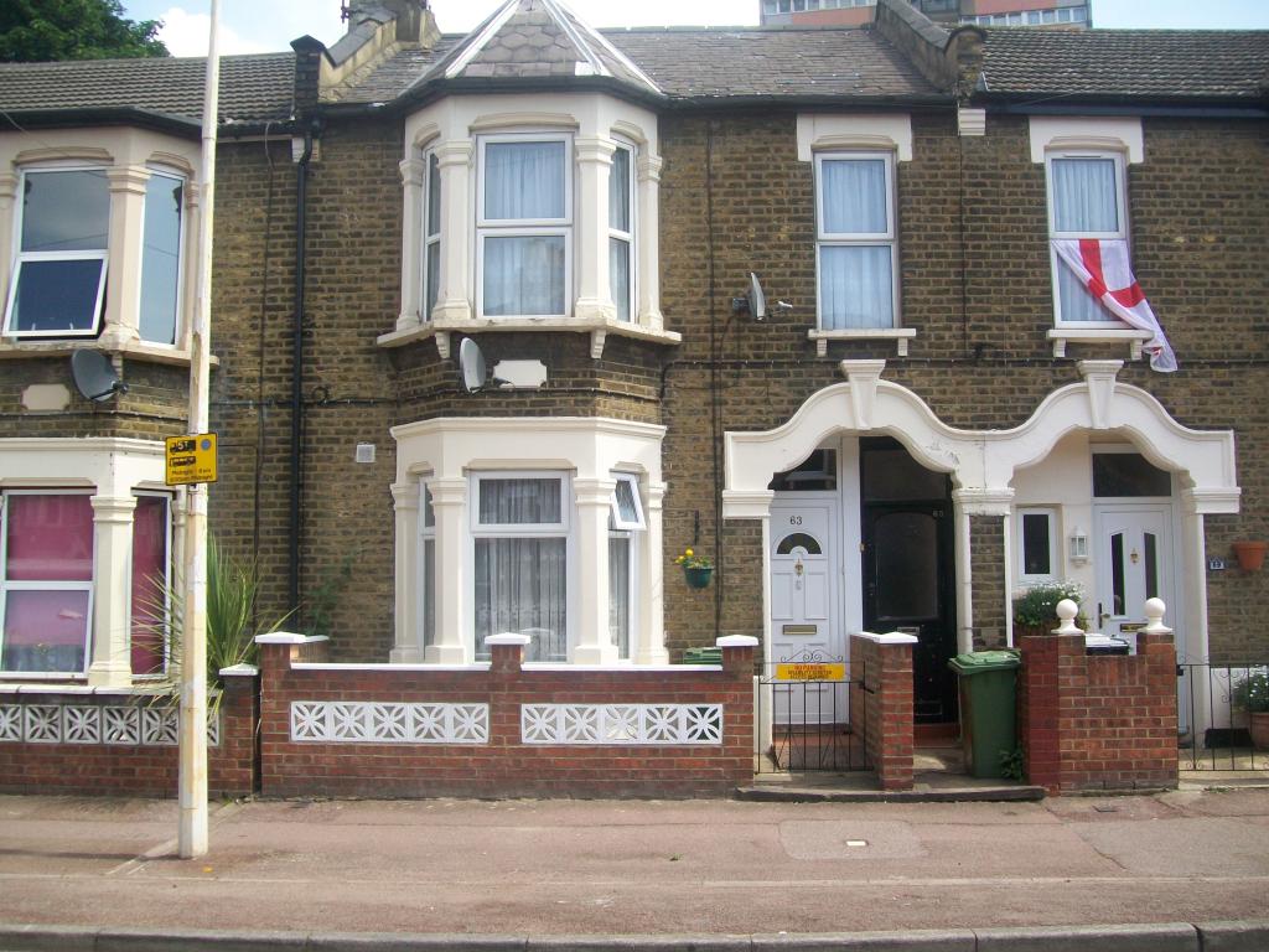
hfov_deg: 54.0
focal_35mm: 34
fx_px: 1246
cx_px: 634
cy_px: 476
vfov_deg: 41.8
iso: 64
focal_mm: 6.1
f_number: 2.7
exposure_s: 1/500
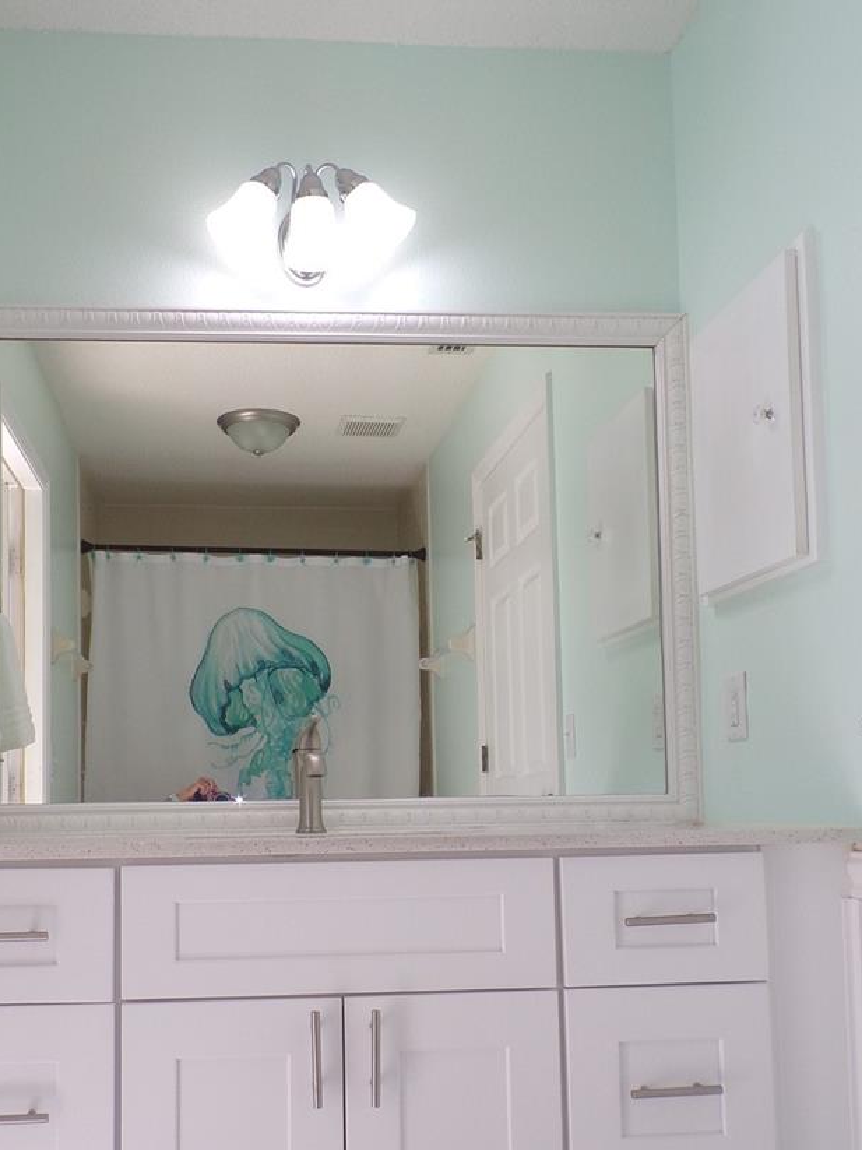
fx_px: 1162
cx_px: 331
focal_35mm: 35
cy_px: 727
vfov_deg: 52.0
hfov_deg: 40.4
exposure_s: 1/70
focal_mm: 4.3
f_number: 4.3
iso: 80
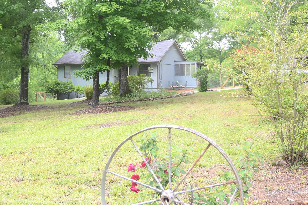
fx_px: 468
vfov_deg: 24.6
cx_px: 103
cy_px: 67
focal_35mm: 55
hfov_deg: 36.1
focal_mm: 25
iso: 200
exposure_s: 1/250
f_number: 5
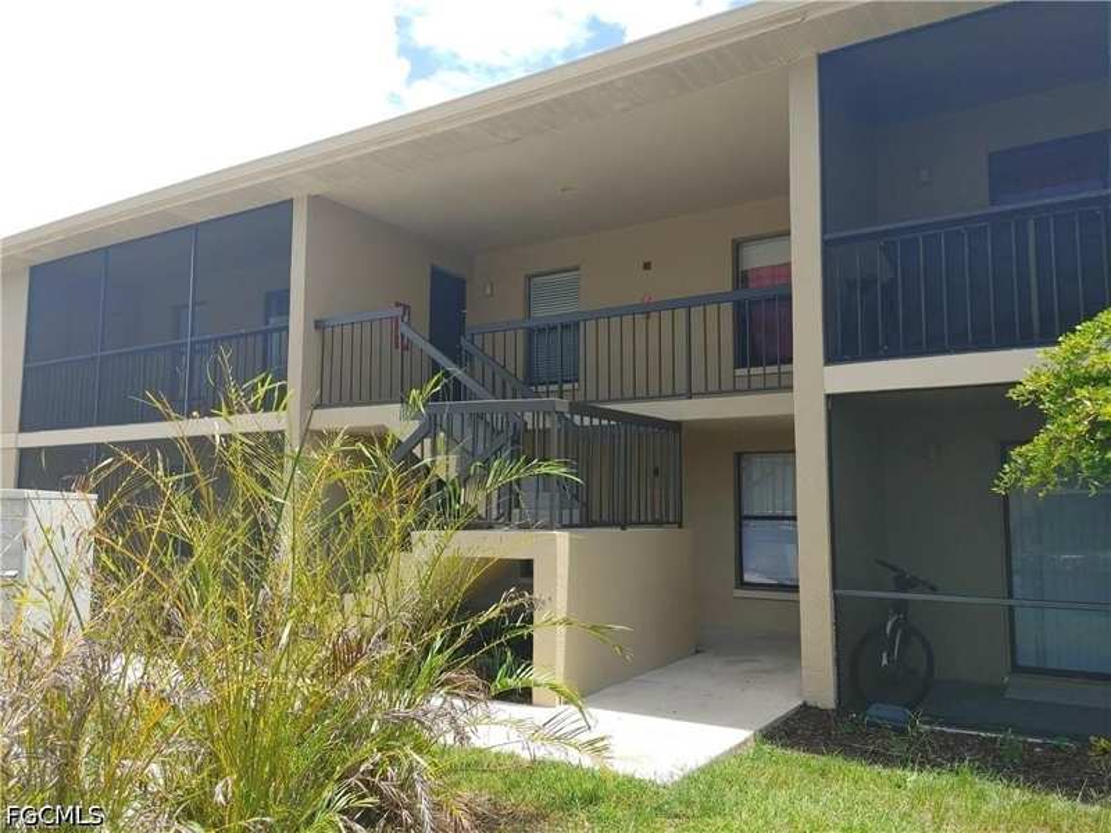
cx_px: 556
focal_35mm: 26
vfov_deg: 53.1
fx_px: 834
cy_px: 416
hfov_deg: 67.3
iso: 50
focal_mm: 4.81
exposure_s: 1/1031
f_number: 1.8
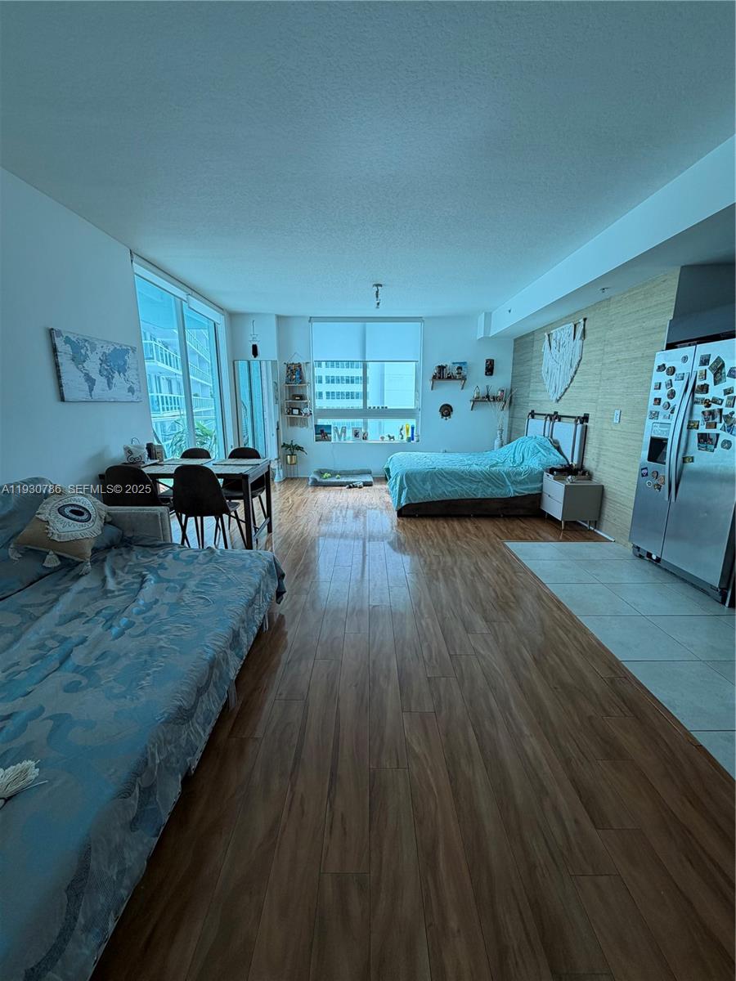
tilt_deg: -12.2
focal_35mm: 14
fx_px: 397
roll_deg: +1.0
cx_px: 368
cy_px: 490
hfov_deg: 85.7
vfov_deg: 102.1
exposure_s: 1/121
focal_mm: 2.22
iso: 100
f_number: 2.2
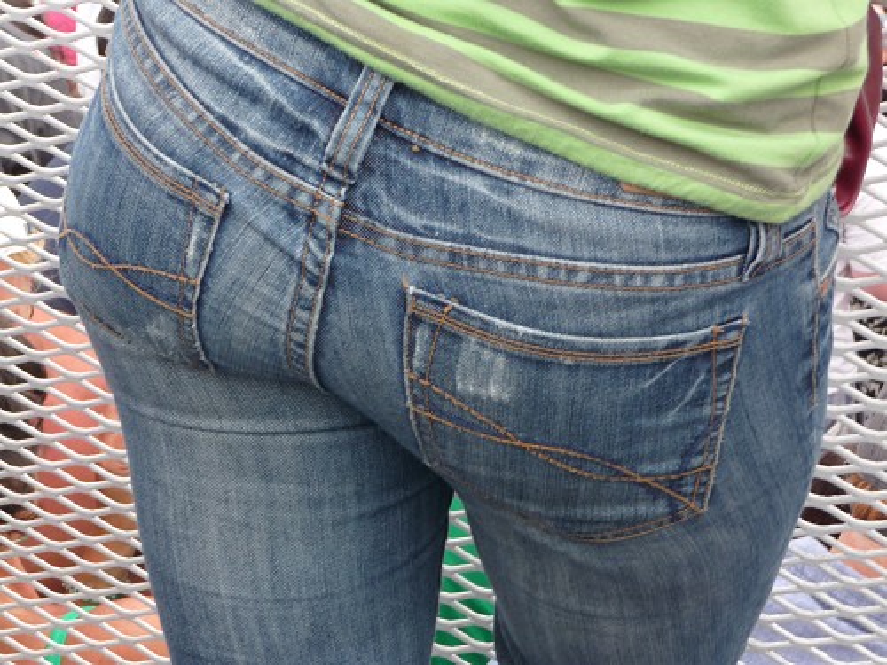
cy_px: 332
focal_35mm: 89
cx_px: 444
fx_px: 2281
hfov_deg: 22.0
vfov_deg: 16.6
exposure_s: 1/100
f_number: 4.7
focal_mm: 15.2
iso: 100
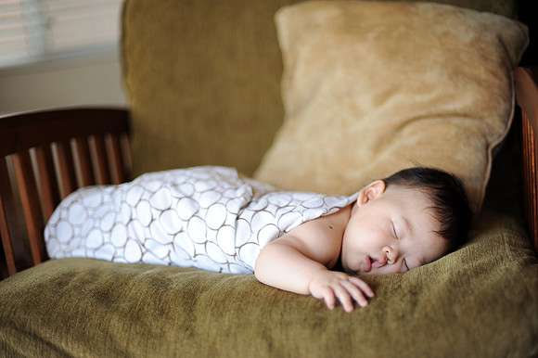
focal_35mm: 50
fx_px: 747
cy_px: 179
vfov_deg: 27.0
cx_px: 269
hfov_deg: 39.6
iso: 320
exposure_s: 1/250
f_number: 1.4
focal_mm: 50
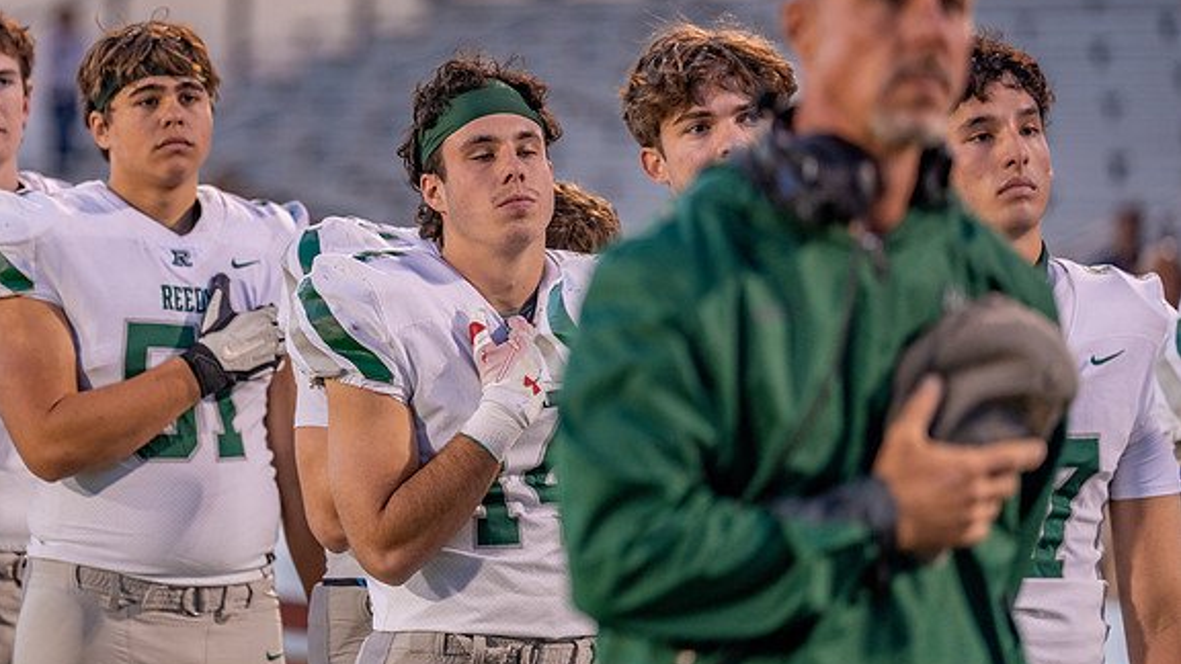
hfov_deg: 9.4
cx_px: 428
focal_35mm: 229
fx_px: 7171
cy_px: 250
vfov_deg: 5.3
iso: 500
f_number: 2.8
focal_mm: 170
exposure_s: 1/320
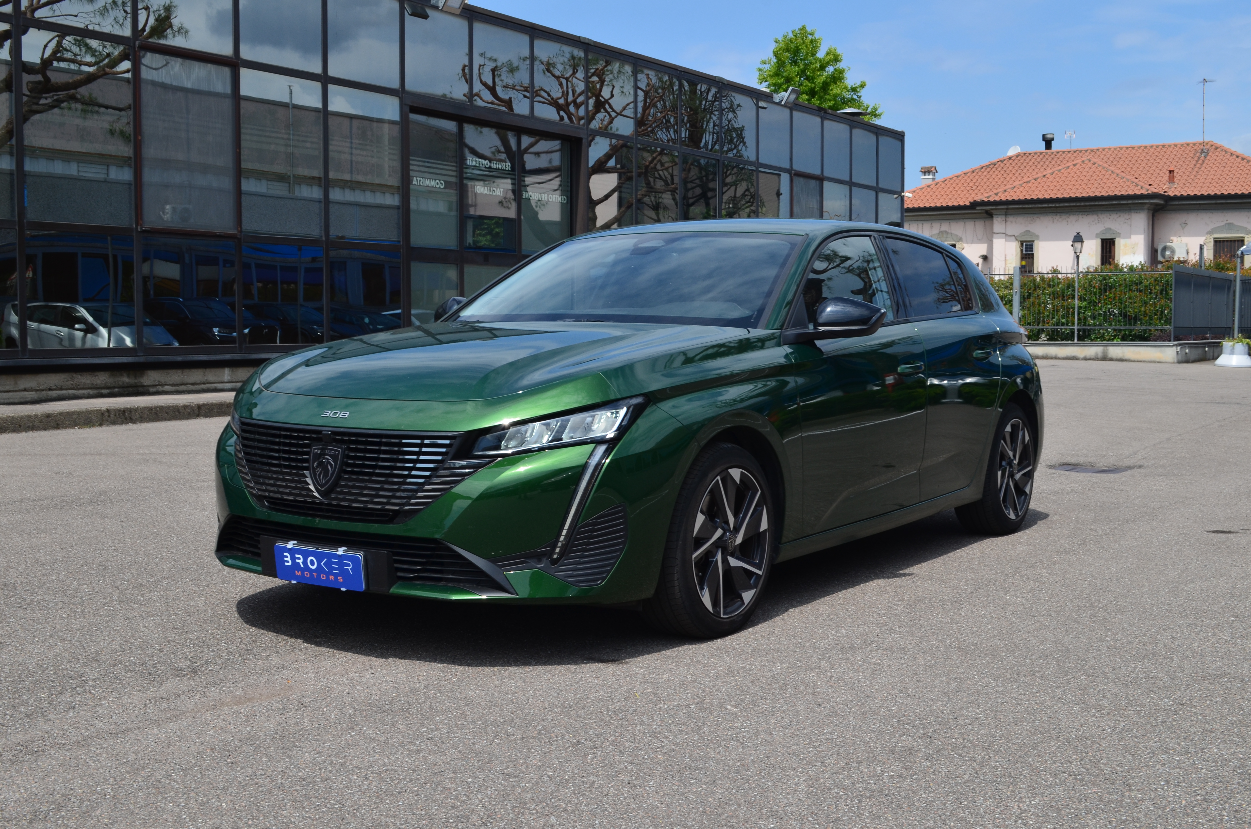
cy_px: 414
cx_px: 626
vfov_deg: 31.8
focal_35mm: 42
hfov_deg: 46.5
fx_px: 1456
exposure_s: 1/320
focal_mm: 28
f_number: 10
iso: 200
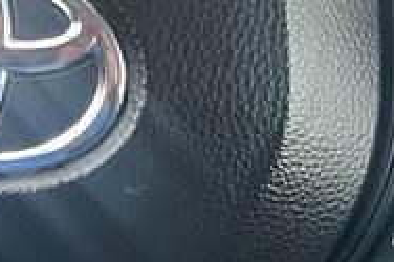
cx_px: -65
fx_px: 2012
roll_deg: -7.3
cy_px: -67
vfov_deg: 7.4
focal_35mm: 184
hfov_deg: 11.0
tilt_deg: -33.1
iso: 250
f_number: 1.6
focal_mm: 5.1
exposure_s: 1/60
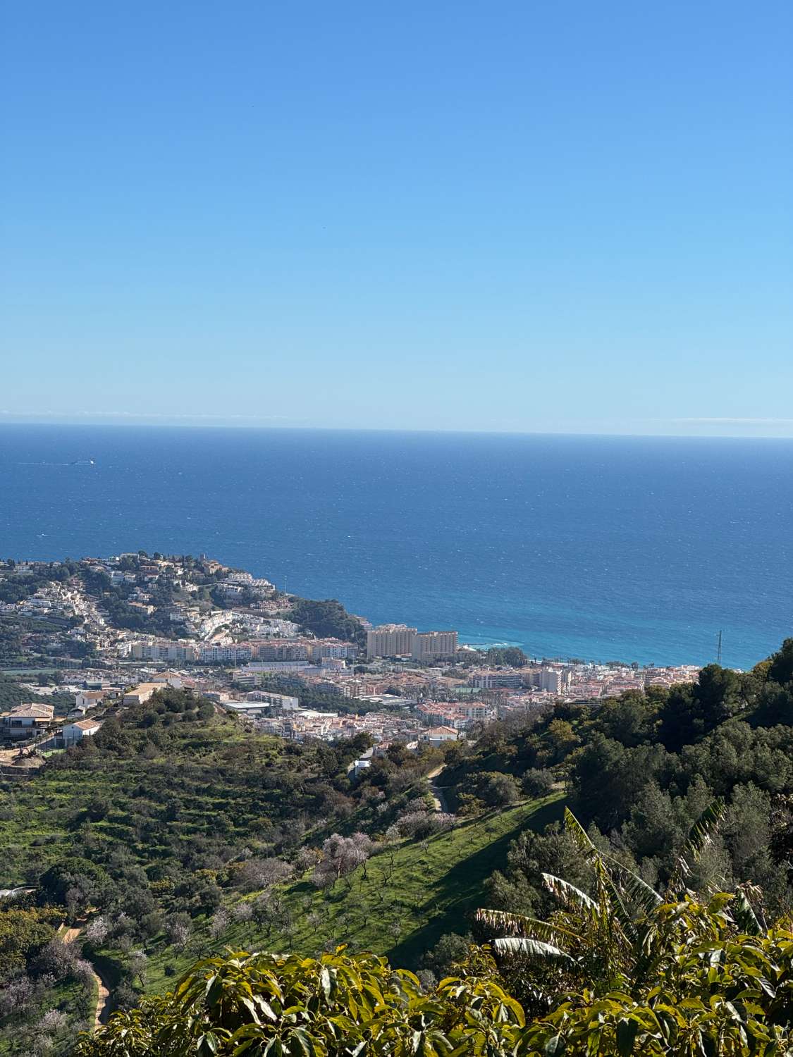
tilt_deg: -2.7
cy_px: 528
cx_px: 396
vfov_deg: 25.3
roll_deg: -0.9
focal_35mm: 77
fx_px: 2352
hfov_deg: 19.1
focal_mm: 9
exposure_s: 1/1107
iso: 25
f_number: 2.8
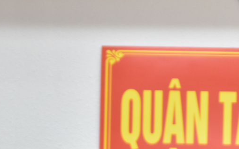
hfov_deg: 7.8
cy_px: 173
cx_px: 284
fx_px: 1743
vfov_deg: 4.9
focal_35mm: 268
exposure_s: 1/125
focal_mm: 55
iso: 640
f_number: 3.2
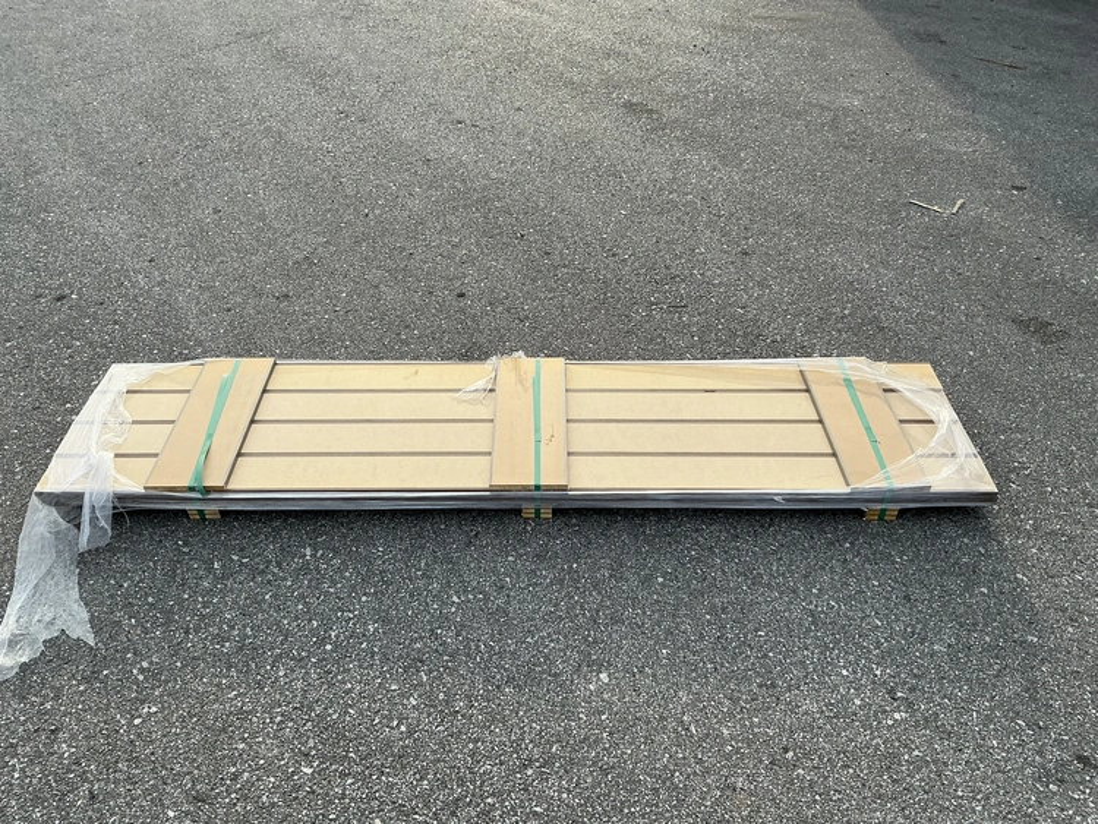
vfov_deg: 49.8
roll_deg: -0.4
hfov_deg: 63.4
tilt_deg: -39.3
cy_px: 412
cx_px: 549
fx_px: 888
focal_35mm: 28
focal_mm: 3
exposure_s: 1/504
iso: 25
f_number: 1.8
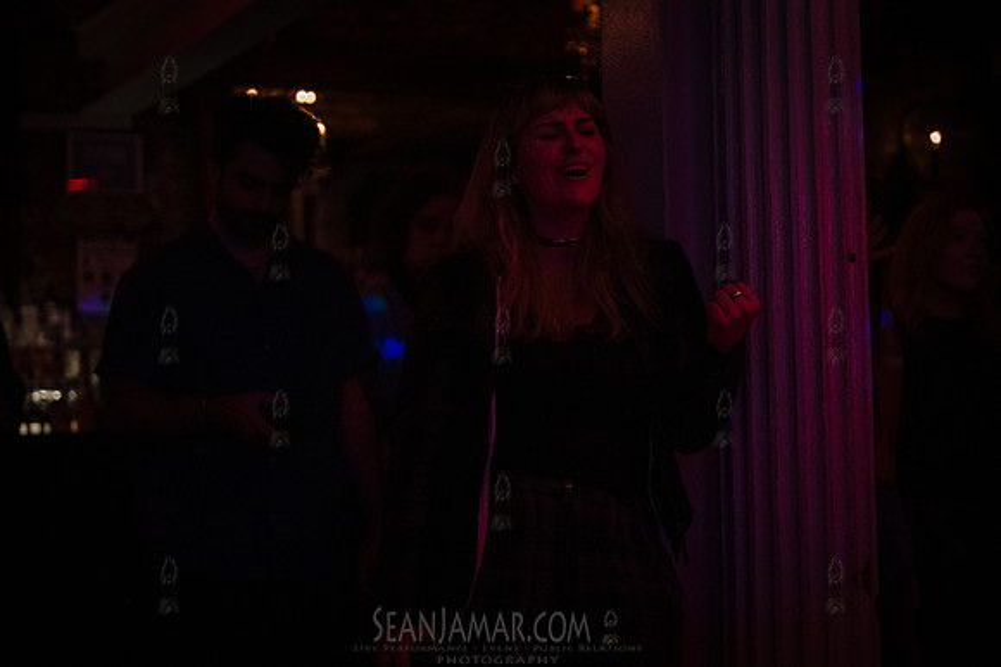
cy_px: 334
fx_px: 1945
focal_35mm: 70
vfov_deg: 19.4
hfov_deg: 28.9
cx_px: 500
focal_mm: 70
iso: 10000
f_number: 2.8
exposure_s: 1/160
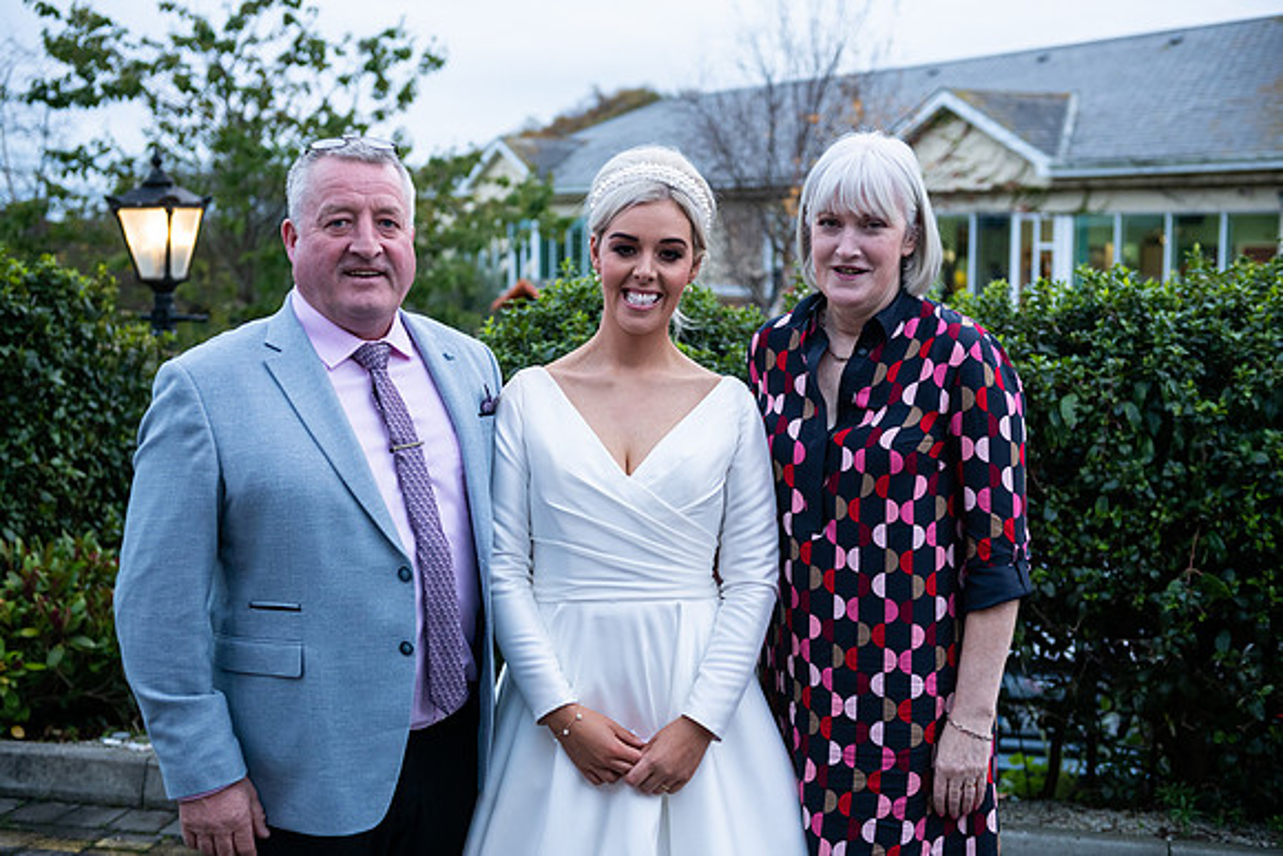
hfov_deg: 41.1
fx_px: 1711
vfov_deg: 28.1
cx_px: 642
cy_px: 428
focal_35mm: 48
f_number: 3.5
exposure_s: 1/160
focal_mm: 48
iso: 640
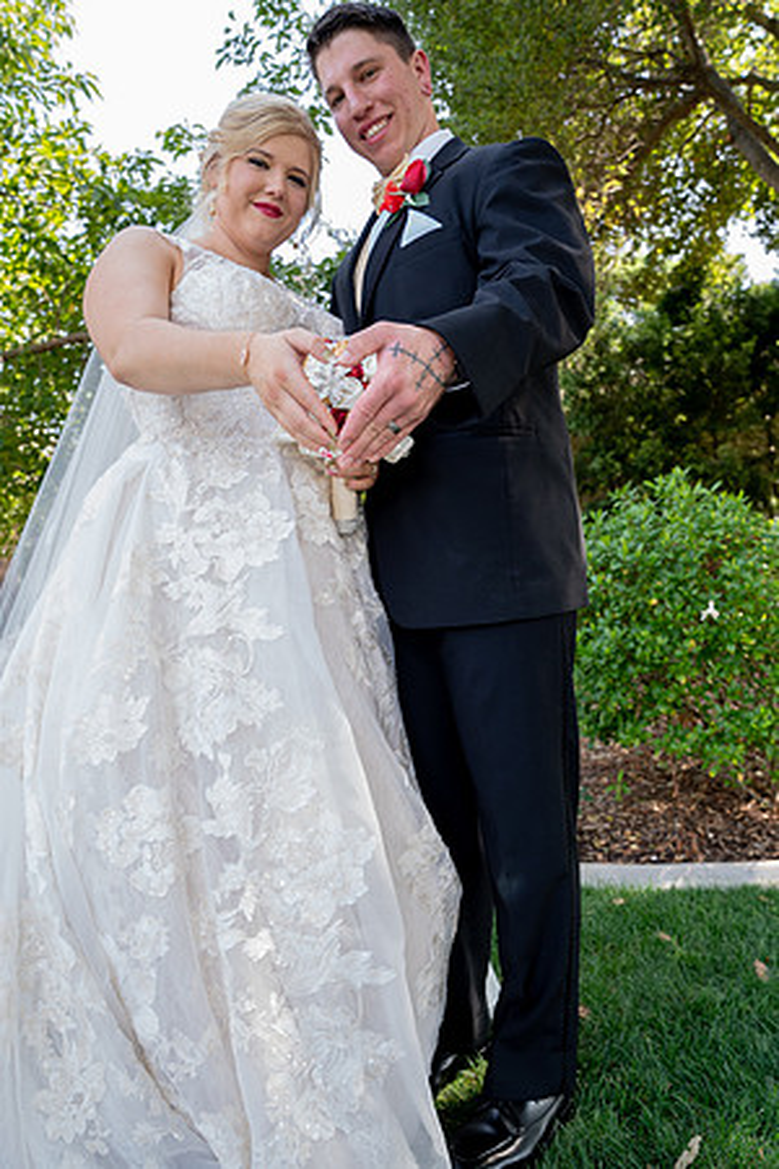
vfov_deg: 73.7
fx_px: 779
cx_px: 390
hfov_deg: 53.1
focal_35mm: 24
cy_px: 584
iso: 500
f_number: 5
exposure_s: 1/125
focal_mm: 24
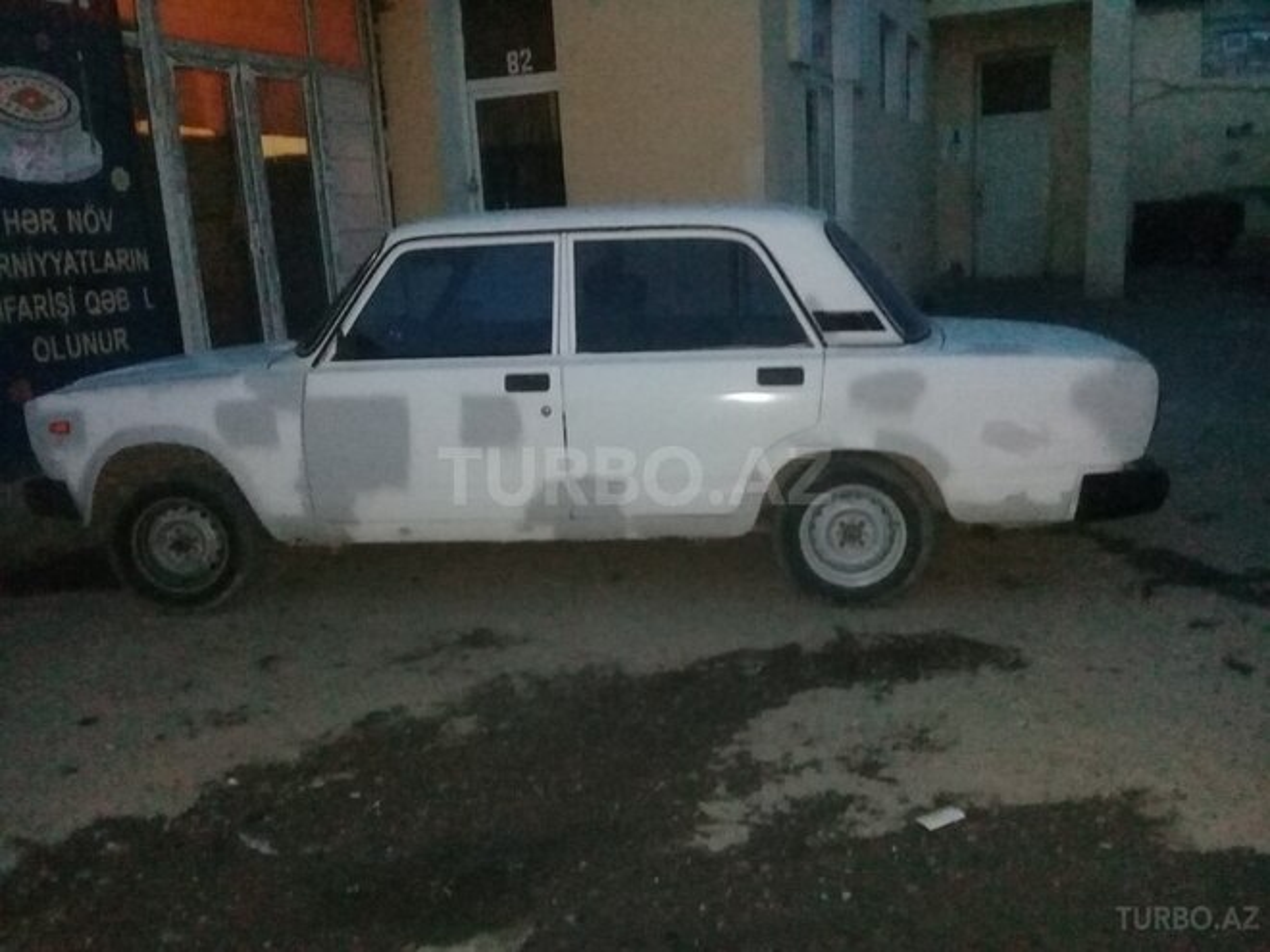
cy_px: 476
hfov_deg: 58.4
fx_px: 1137
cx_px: 635
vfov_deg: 45.4
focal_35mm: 31
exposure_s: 1/15
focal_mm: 3.3
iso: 1000
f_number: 2.2
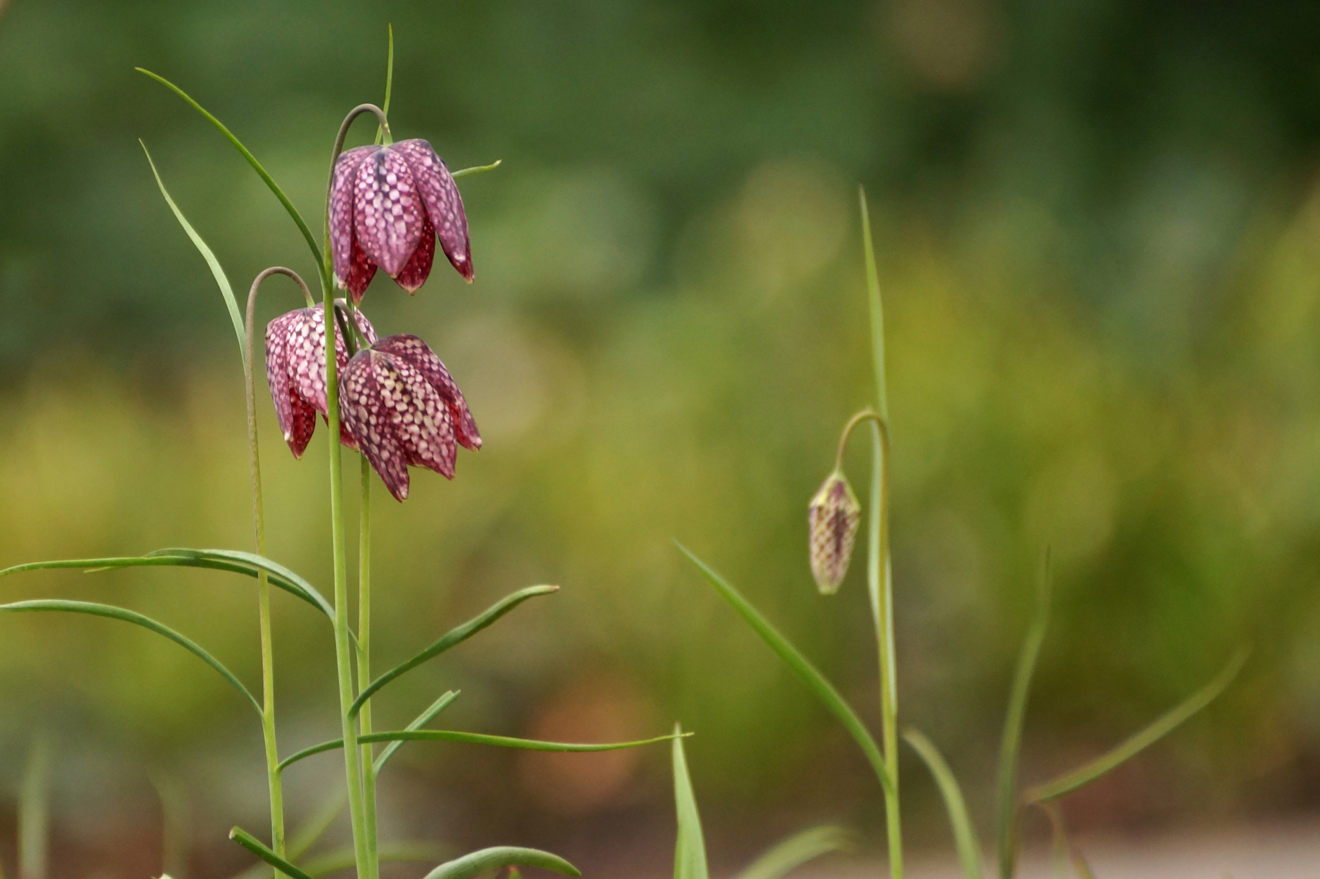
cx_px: 660
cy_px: 440
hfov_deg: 4.6
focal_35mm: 450
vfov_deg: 3.1
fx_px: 16494
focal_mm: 300
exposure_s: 1/250
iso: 400
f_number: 5.6
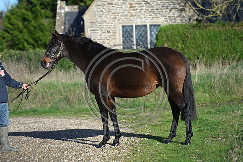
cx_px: 122
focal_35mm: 160
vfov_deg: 8.6
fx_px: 1080
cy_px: 81
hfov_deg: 12.8
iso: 140
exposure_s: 1/1250
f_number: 3.5
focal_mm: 160
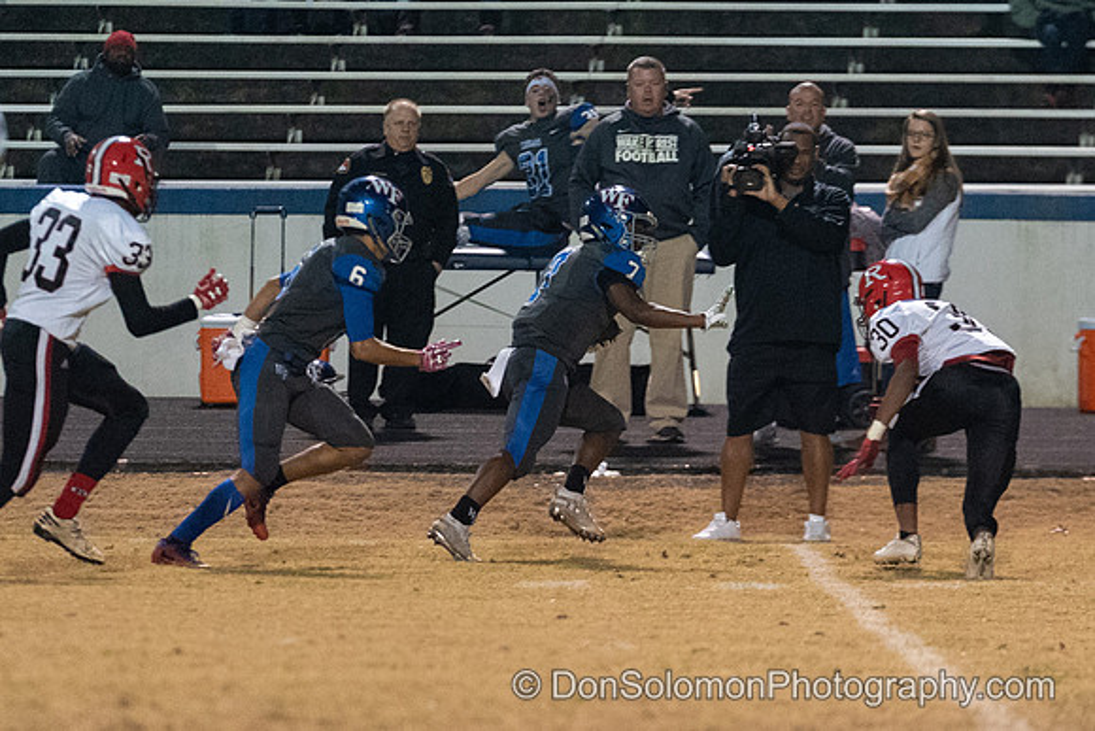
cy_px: 456
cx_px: 662
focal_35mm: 391
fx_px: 11888
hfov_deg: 5.3
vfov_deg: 3.5
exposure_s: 1/800
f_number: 2.8
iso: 8000
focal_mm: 187
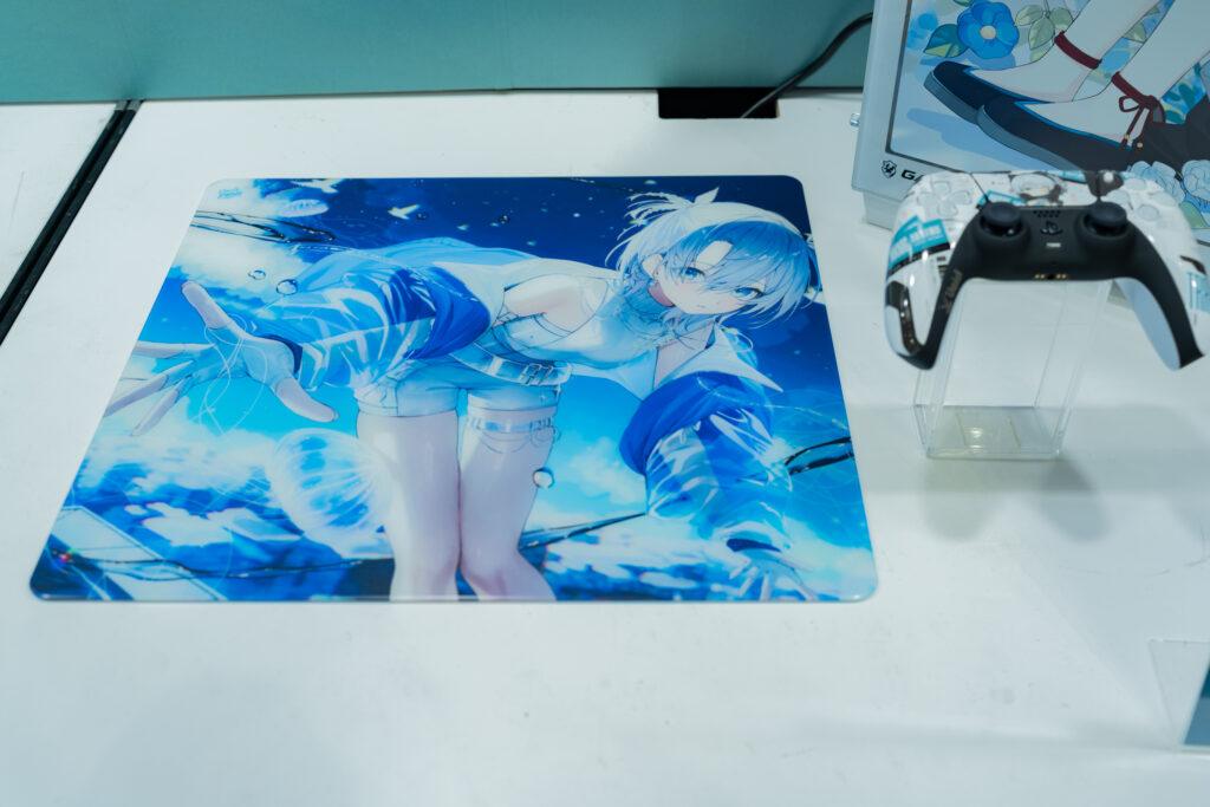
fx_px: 1176
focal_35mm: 35
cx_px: 605
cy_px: 404
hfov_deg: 54.4
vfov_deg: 37.9
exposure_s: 1/100
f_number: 4
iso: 400
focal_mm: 35
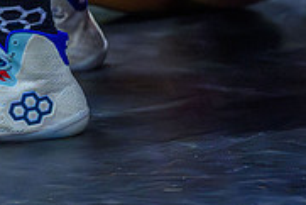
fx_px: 5861
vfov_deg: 2.0
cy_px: -23
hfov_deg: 3.0
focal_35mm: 689
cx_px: 626
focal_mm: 165
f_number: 3.2
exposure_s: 1/800
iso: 20000
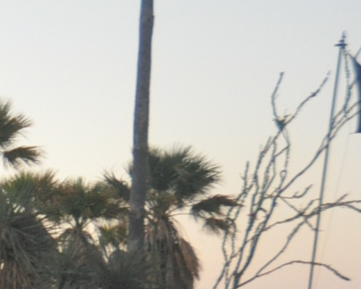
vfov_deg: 8.8
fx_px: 1816
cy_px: 487
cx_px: -719
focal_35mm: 170
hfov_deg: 9.1
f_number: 3.5
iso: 800
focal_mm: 18
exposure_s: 1/100
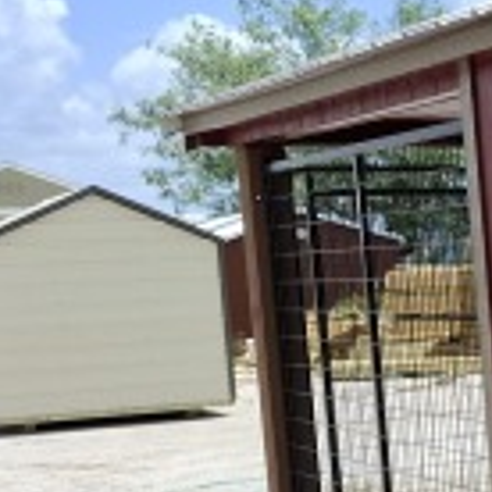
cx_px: 1073
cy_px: 392
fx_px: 1512
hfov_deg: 14.3
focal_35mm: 94
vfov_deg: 18.3
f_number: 1.8
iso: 50
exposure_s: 1/1776
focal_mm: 5.54
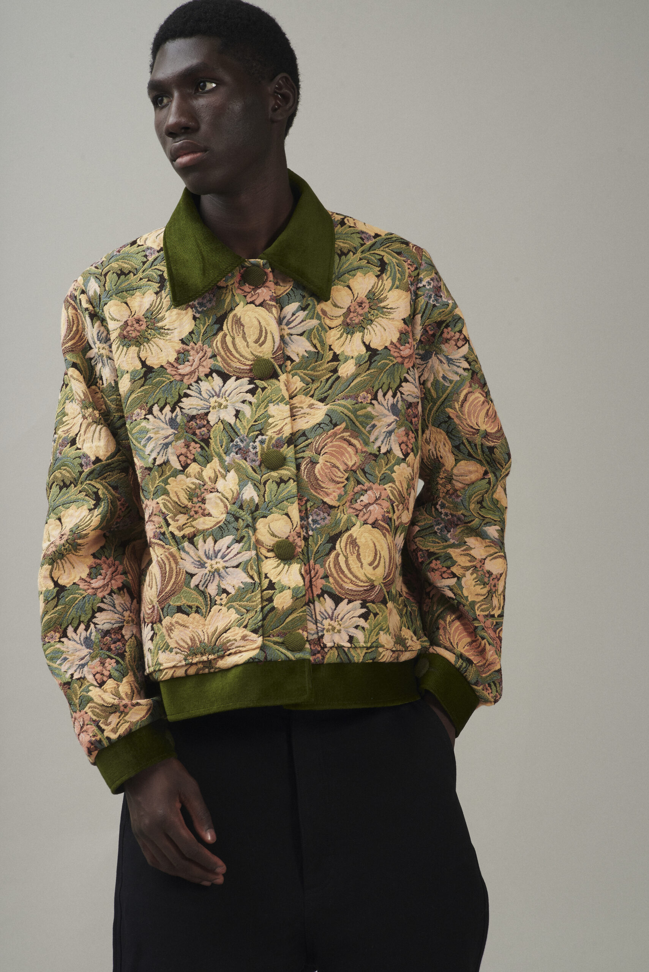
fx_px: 2836
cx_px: 324
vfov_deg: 19.4
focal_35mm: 105
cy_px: 486
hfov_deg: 13.1
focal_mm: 105
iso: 200
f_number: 13
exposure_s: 1/160
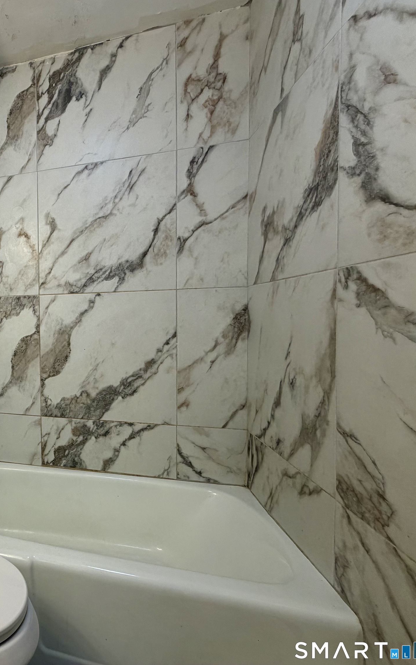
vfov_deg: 85.1
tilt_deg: -2.5
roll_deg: +1.3
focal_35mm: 20
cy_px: 329
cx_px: -20
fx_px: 363
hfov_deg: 47.1
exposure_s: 1/120
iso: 80
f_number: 2.2
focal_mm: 2.22
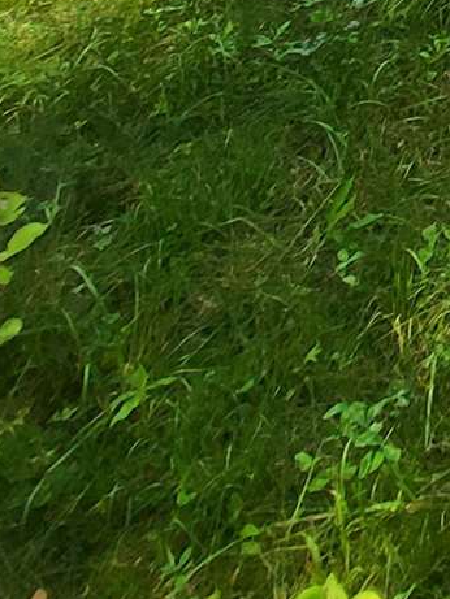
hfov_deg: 14.6
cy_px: -685
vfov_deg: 17.4
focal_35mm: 65
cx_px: 1076
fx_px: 1126
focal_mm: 1.74
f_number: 2.2
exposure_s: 1/579
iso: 32
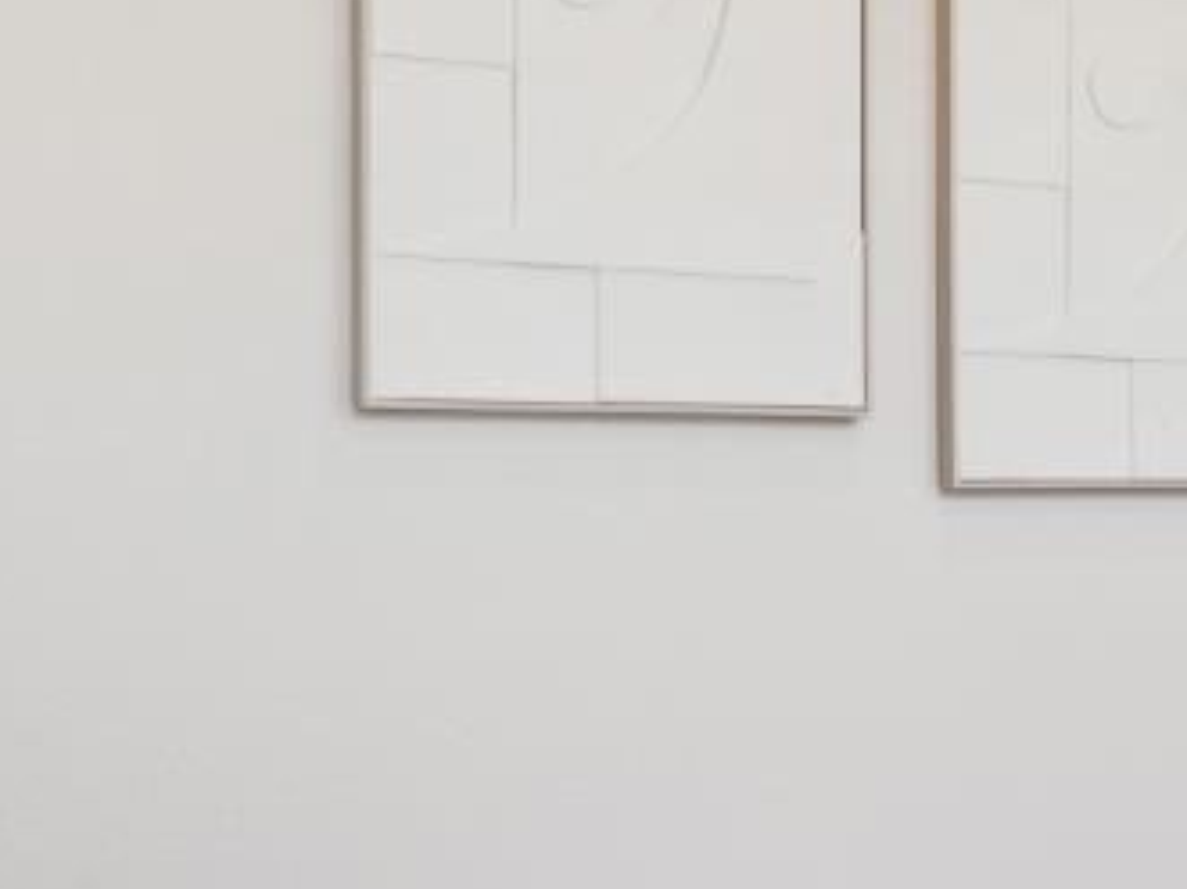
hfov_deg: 29.4
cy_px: 444
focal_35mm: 61
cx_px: 1212
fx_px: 2091
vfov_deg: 24.0
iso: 100
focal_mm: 14
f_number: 8
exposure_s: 1/15
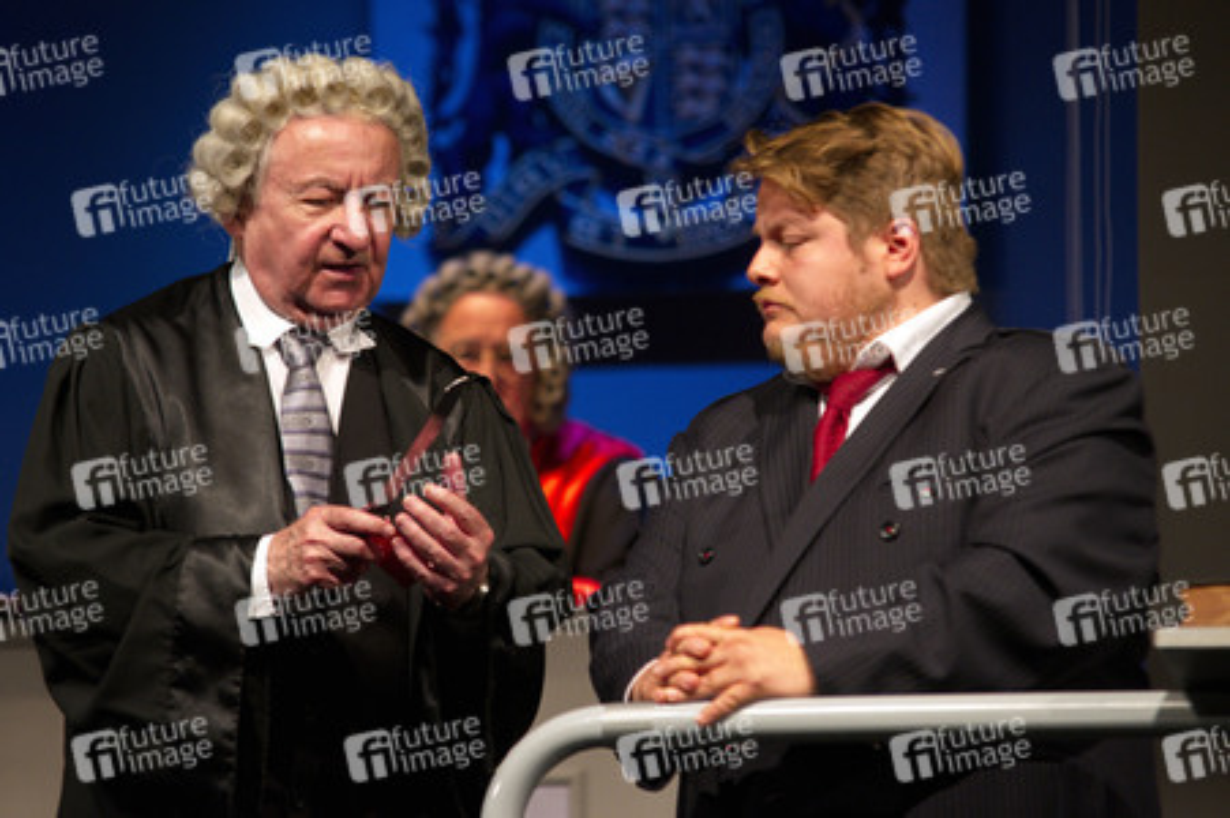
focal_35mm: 170
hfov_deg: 12.1
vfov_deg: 8.1
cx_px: 615
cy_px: 409
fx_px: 5804
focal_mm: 170
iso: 1600
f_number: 4
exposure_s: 1/250
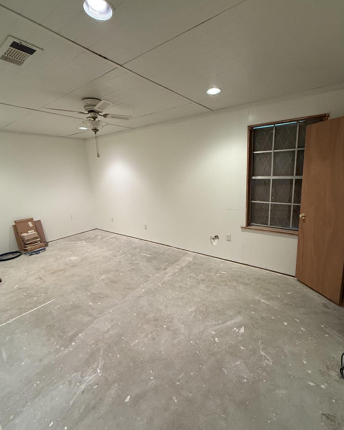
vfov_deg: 93.1
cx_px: 177
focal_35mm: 16
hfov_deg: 80.3
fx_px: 204
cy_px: 209
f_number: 2.2
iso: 320
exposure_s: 1/60
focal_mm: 2.22
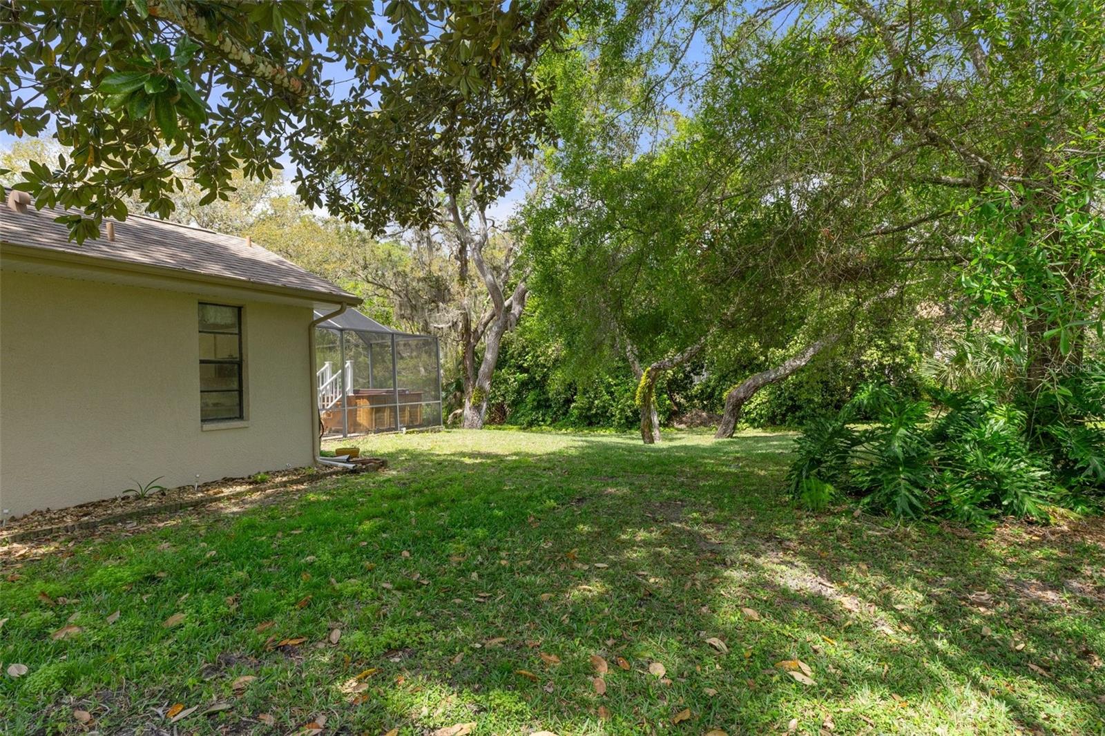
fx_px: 598
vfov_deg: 63.2
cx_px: 552
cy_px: 368
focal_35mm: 20
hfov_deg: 85.4
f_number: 8
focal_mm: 13
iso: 250
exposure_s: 1/90
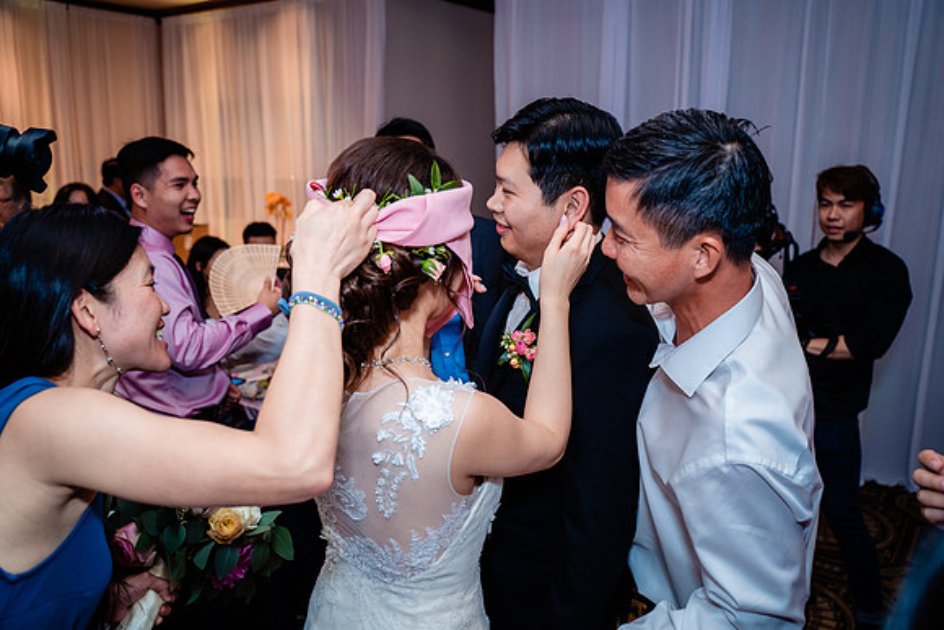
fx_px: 734
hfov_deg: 65.5
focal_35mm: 28
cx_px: 472
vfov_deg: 46.4
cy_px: 315
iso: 640
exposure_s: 1/160
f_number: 3.5
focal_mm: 28
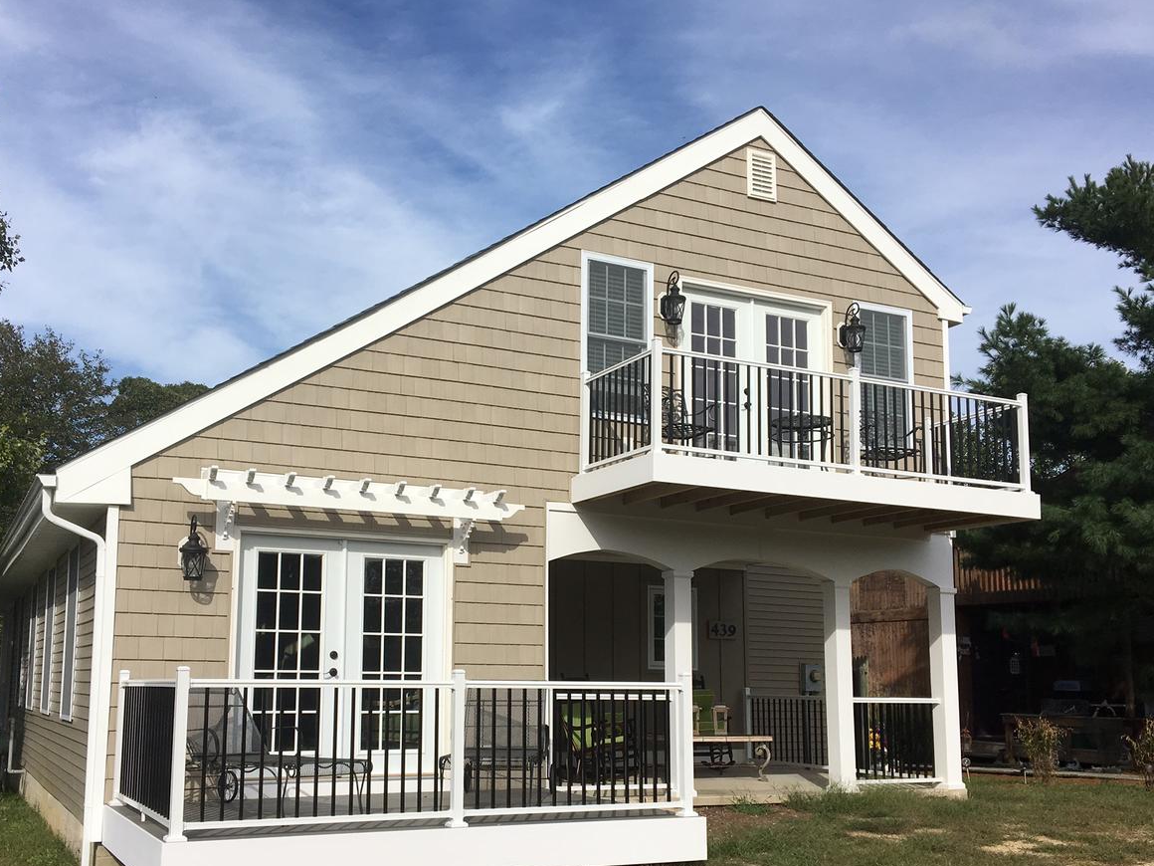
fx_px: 1200
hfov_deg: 51.3
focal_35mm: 36
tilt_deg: +7.6
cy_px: 534
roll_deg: +0.3
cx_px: 518
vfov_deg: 39.4
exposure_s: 1/2653
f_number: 2.2
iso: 25
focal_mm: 4.15
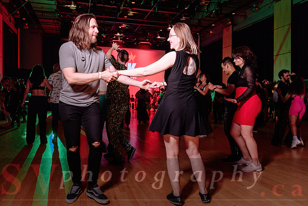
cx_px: 142
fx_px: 231
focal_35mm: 27
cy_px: 100
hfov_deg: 67.4
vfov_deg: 48.0
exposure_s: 1/60
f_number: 2.8
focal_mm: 24
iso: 1250
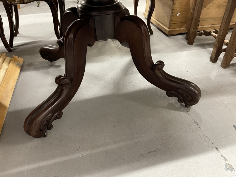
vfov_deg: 53.1
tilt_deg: -37.5
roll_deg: +0.7
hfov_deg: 67.3
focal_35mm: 26
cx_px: 118
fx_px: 177
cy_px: 88
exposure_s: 1/50
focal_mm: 5.1
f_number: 1.6
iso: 400
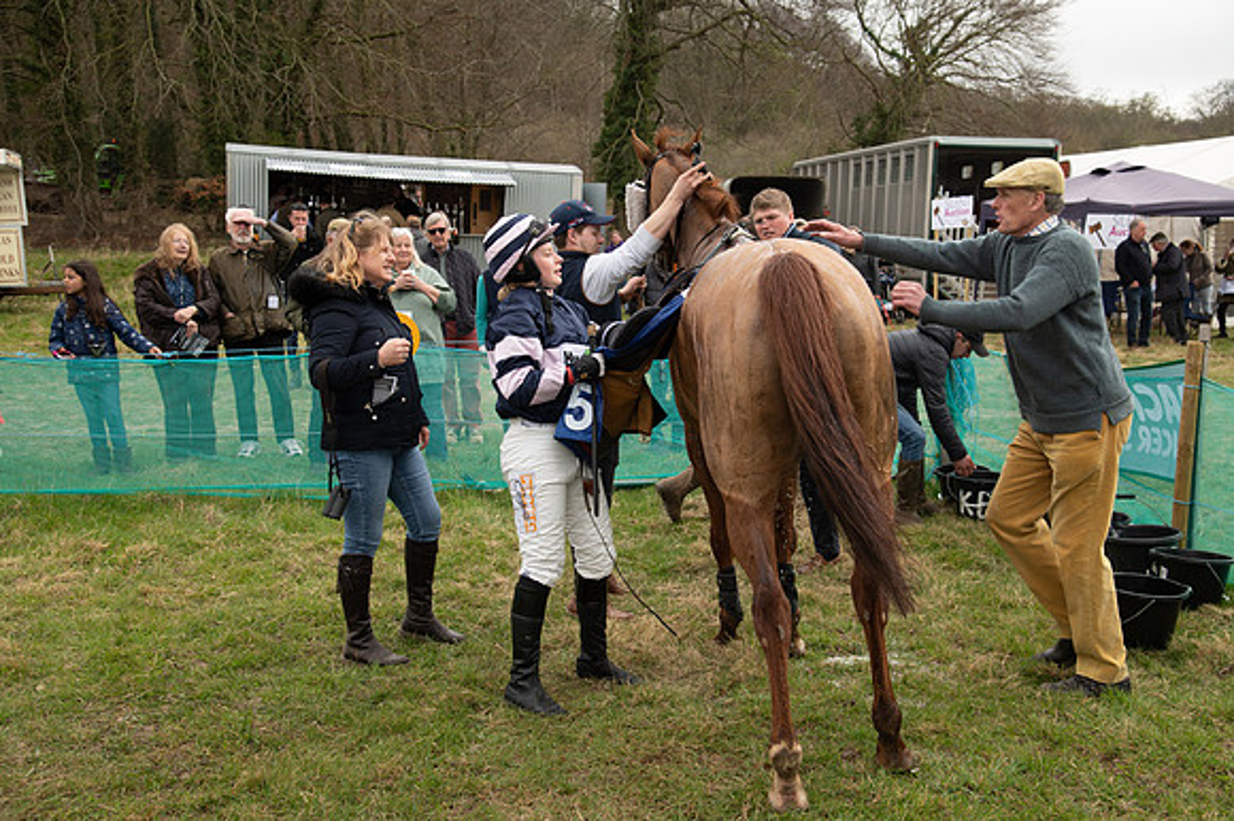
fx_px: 1370
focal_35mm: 40
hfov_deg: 48.5
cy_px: 410
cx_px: 617
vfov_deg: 33.4
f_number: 5
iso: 200
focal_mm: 40
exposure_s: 1/250
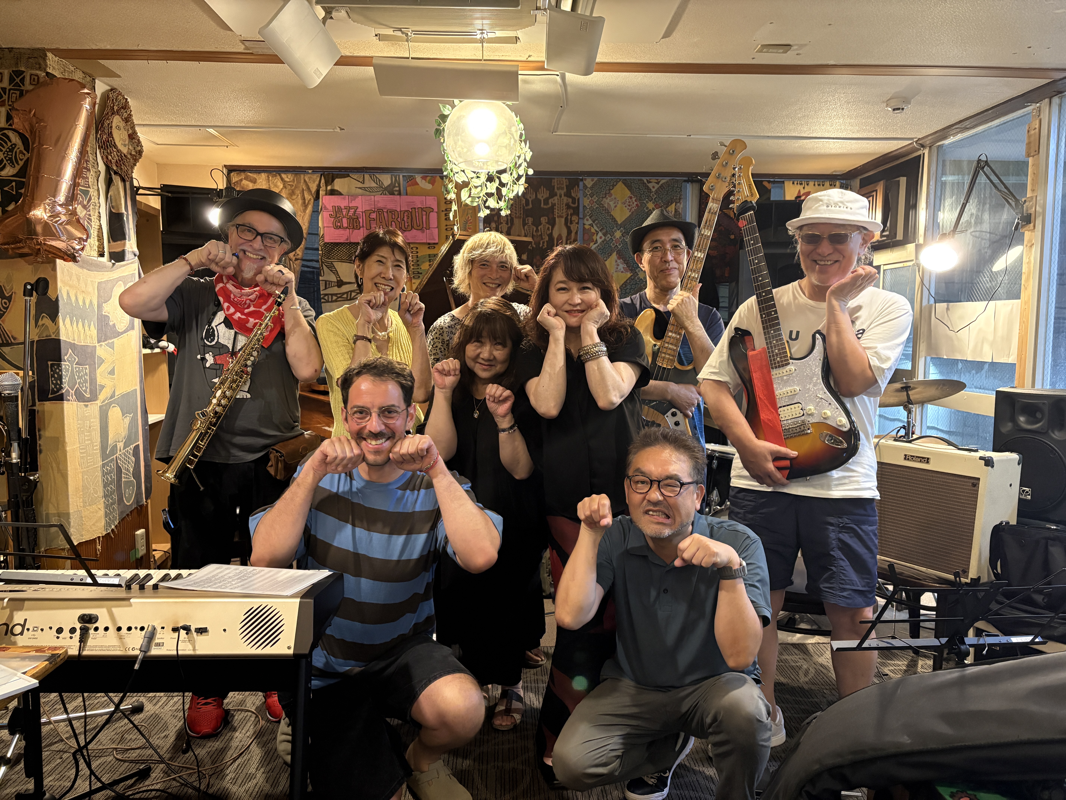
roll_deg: +0.2
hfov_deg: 67.3
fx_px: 801
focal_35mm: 26
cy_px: 400
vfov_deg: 53.1
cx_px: 533
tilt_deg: -5.0
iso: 500
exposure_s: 1/25
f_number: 1.6
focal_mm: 5.96
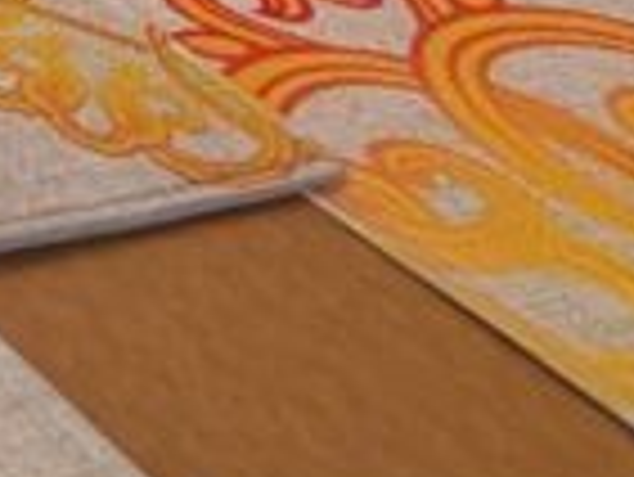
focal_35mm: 87
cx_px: -1201
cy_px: -461
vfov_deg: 14.3
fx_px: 1595
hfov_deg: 12.0
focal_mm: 2.02
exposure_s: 1/50
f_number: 1.7
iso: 258
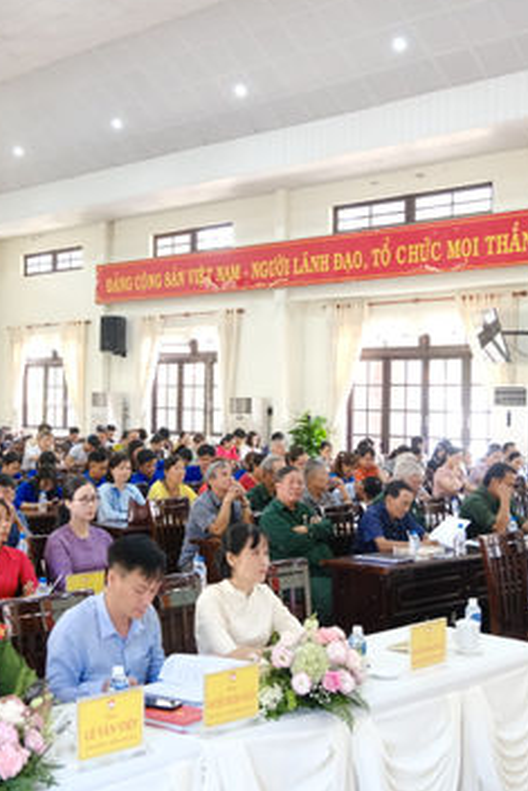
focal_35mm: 46
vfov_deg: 42.7
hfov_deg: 29.2
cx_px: 195
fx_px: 1011
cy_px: 389
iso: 2500
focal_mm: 20.2
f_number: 4
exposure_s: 1/100
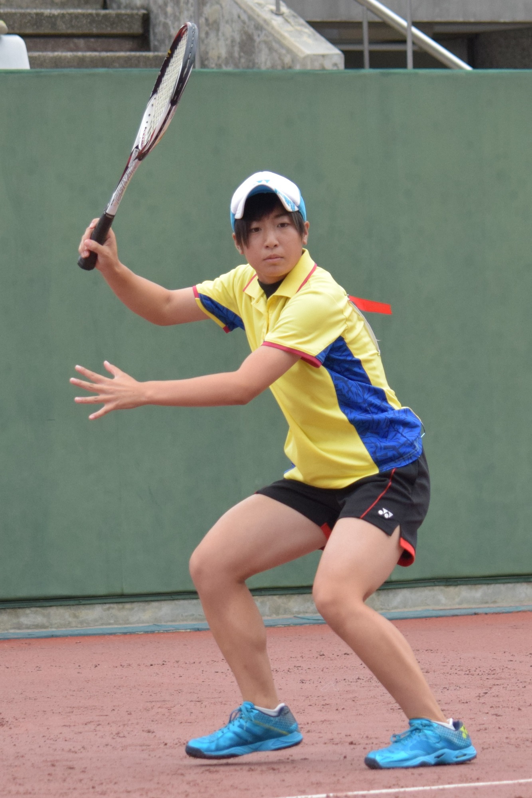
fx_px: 3059
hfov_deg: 9.9
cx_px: 266
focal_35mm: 138
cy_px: 399
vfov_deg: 14.9
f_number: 4.5
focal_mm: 92
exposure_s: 1/2500
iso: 1250
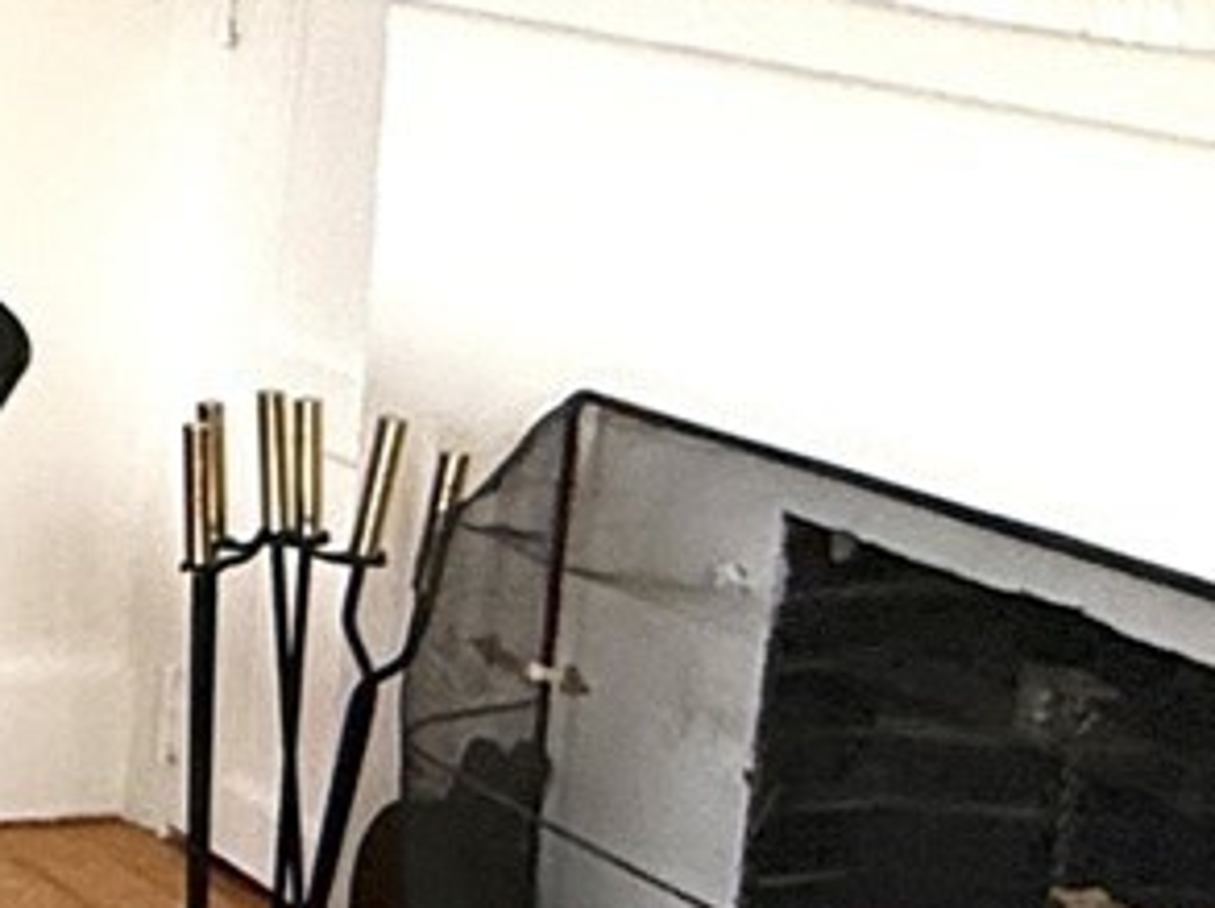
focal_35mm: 98
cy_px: 236
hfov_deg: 13.6
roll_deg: +1.5
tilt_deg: -10.9
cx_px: -1808
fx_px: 3436
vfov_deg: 15.0
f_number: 2.2
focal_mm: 2.22
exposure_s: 1/120
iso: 80
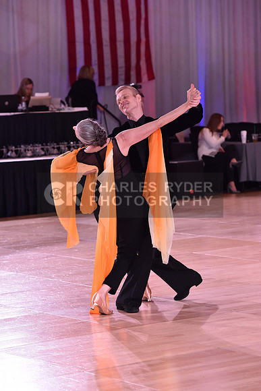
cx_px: 130
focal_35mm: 130
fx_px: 1413
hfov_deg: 10.6
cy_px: 196
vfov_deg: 15.8
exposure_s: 1/160
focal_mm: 130
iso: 1600
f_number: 5
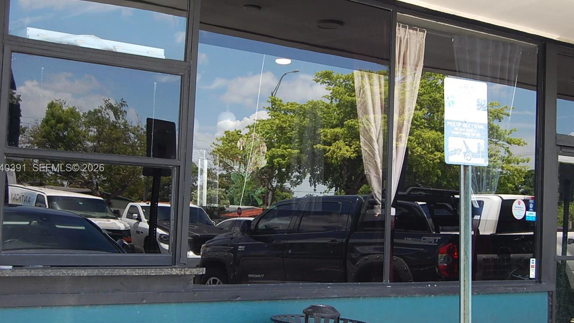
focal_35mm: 56
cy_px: 169
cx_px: 301
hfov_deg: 37.5
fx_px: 846
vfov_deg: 21.6
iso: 280
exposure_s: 1/125
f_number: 5.6
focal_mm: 31
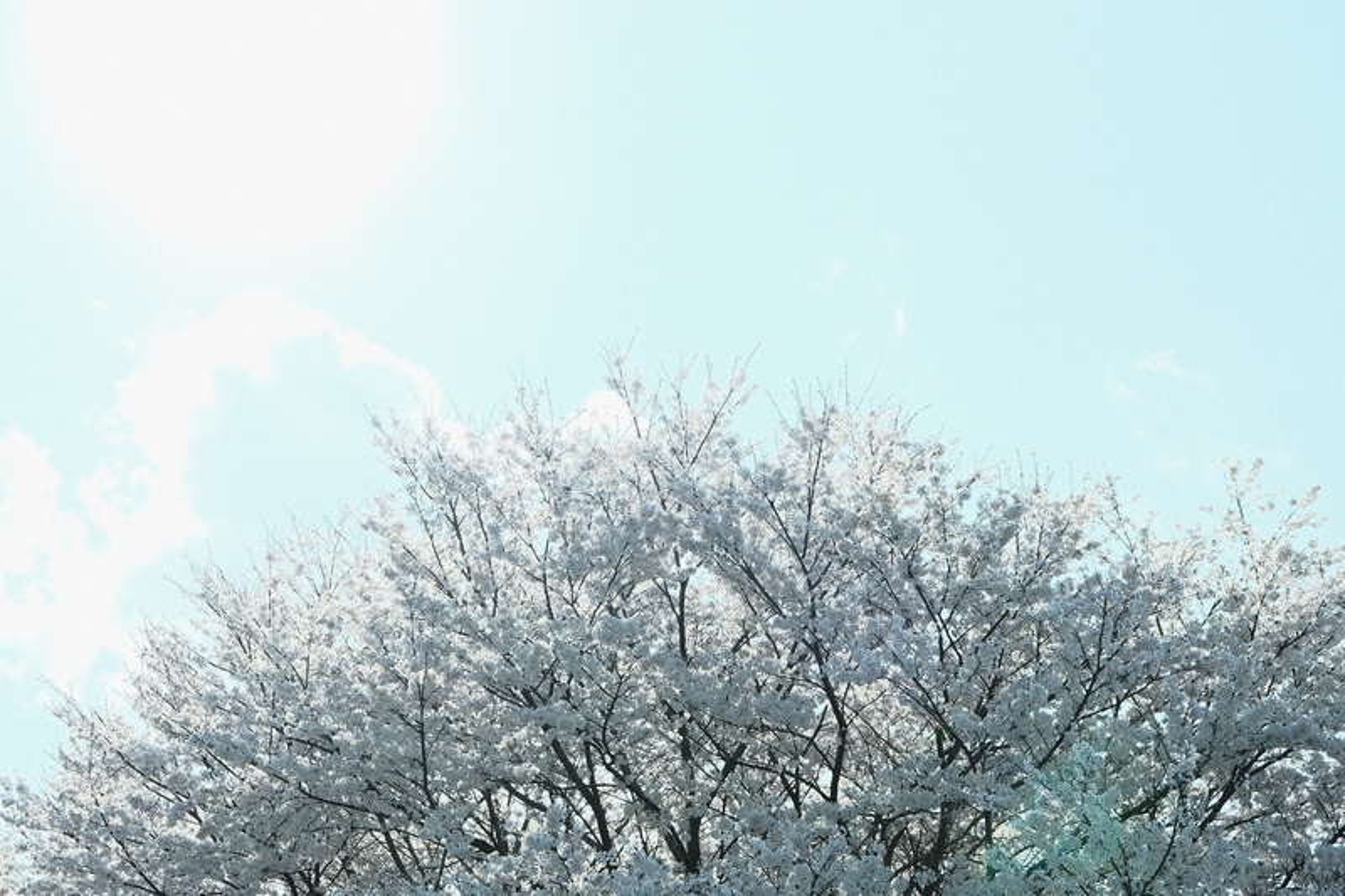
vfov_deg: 27.5
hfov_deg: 40.4
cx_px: 672
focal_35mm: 49
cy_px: 448
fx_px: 1830
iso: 400
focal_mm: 32.9
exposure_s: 1/1000
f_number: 5.6
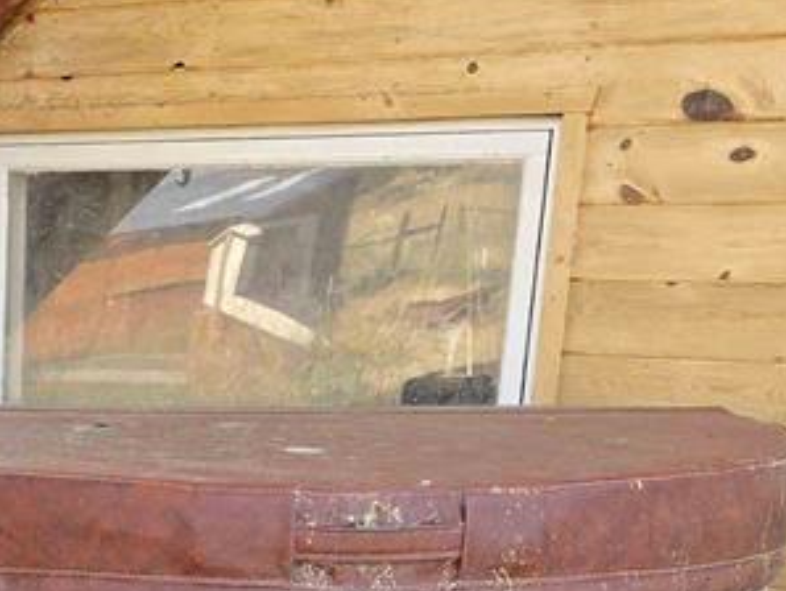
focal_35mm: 79
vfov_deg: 16.6
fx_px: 1795
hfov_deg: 24.0
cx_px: 79
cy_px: 945
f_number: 1.7
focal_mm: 6.3
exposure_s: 1/180
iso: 40
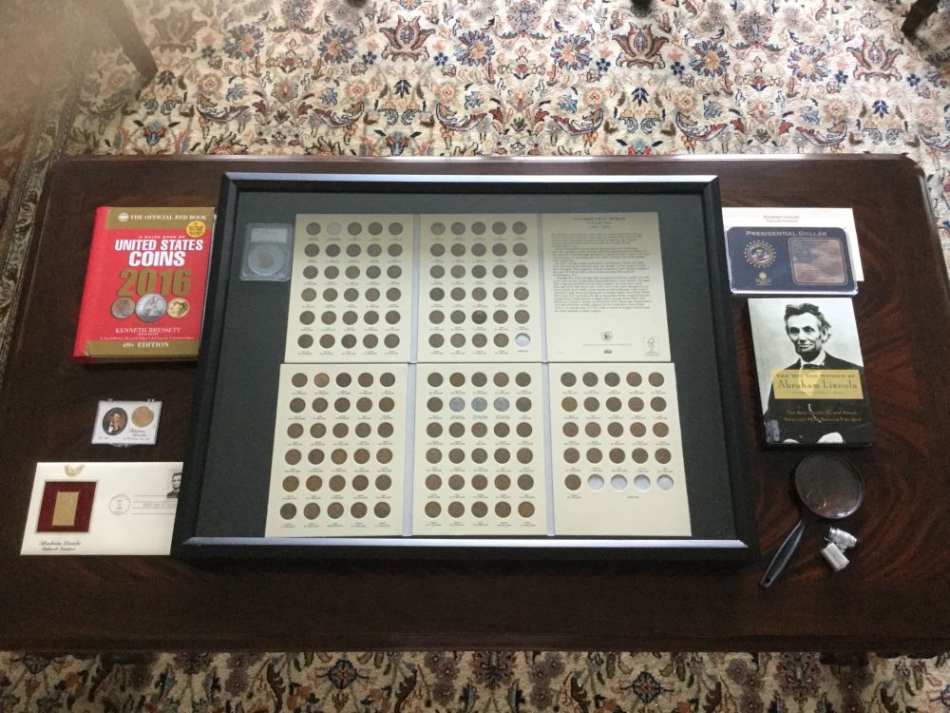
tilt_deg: -69.9
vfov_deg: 45.4
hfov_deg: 58.4
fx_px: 851
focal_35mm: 31
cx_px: 475
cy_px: 356
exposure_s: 1/30
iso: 125
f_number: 2.4
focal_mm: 3.3
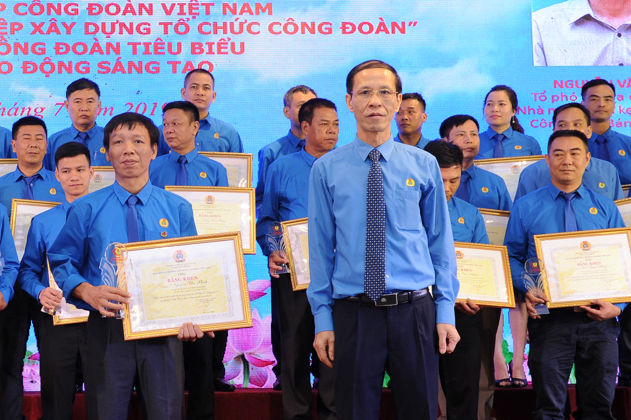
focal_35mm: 72
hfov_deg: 27.4
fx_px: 1261
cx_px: 113
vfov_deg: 18.9
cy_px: 196
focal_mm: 36
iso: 1000
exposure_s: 1/100
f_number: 5.6
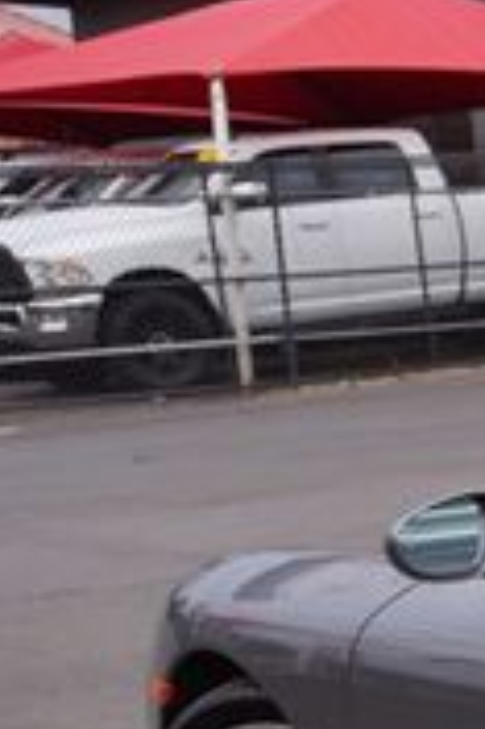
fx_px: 2207
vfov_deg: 17.9
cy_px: 870
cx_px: 1293
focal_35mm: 109
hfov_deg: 10.3
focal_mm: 20
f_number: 5.6
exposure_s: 1/200
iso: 100
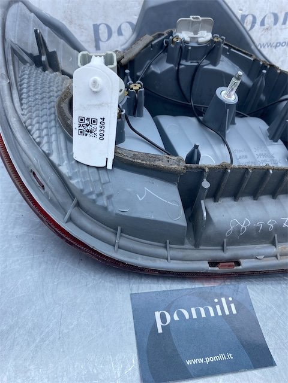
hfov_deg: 53.1
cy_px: 192
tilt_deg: -45.8
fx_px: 288
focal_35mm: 26
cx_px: 144
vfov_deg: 67.3
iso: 32
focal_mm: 4.25
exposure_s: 1/462
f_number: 1.8
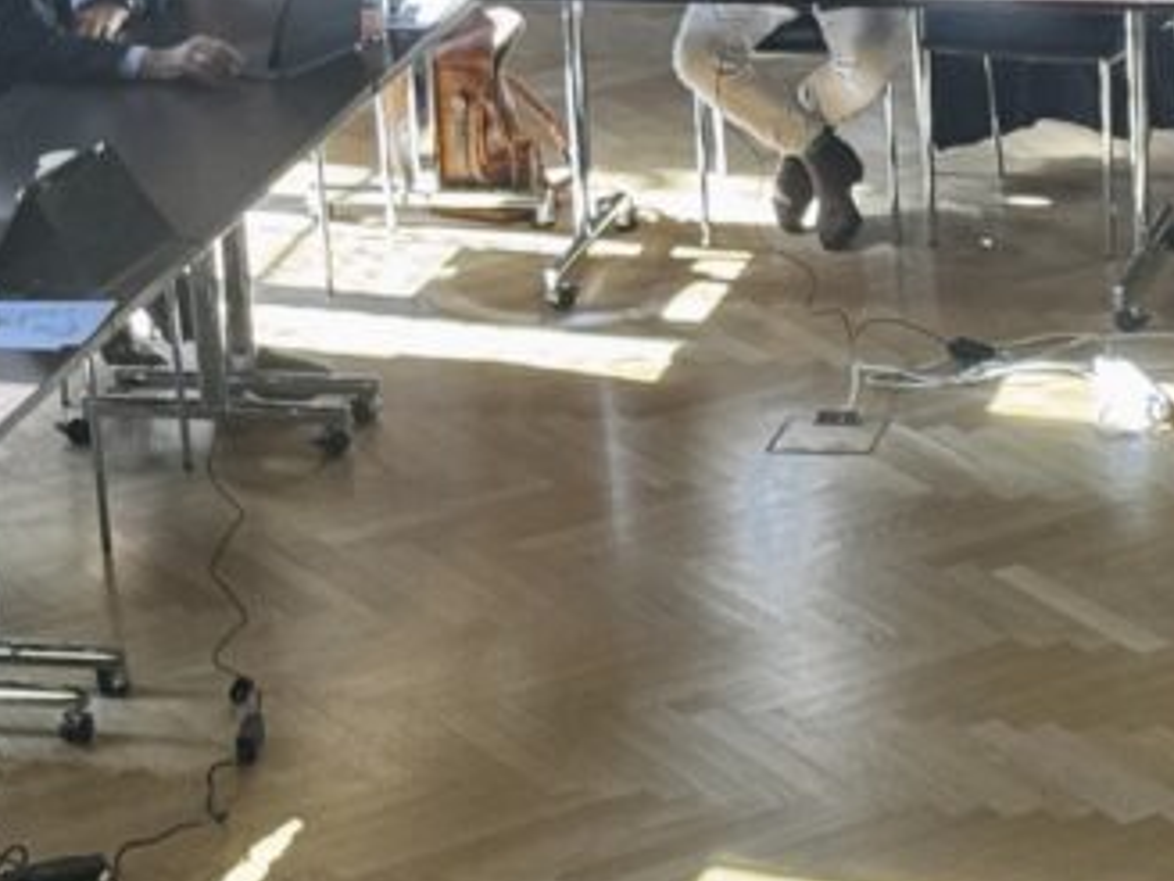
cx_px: 956
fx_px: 5087
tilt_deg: -17.0
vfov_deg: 9.8
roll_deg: +2.1
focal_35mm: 150
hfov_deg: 13.1
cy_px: 50
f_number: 1.78
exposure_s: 1/100
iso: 100
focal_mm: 6.76
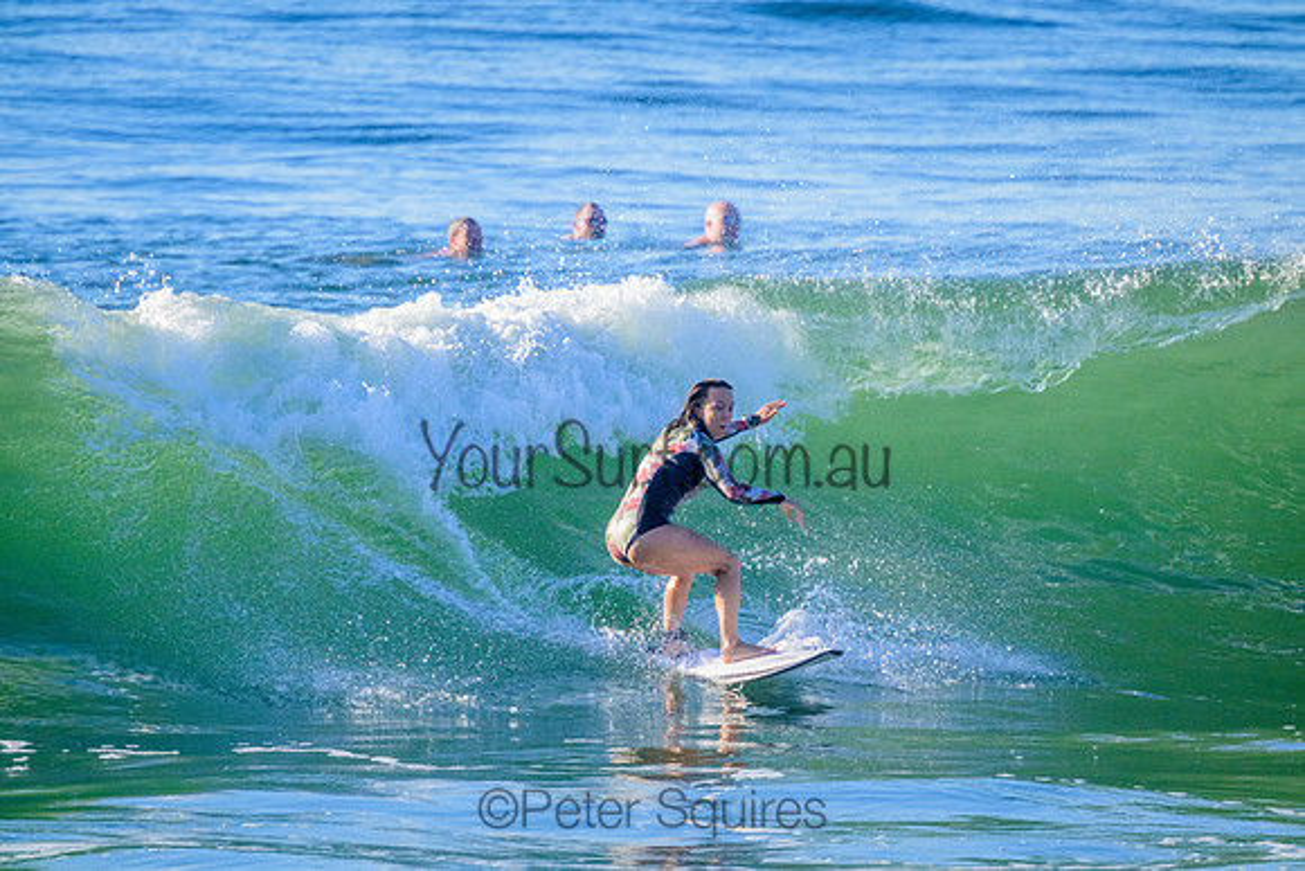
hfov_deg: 2.6
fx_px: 29005
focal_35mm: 800
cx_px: 652
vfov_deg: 1.7
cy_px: 436
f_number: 11
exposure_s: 1/2000
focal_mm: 800
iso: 1600
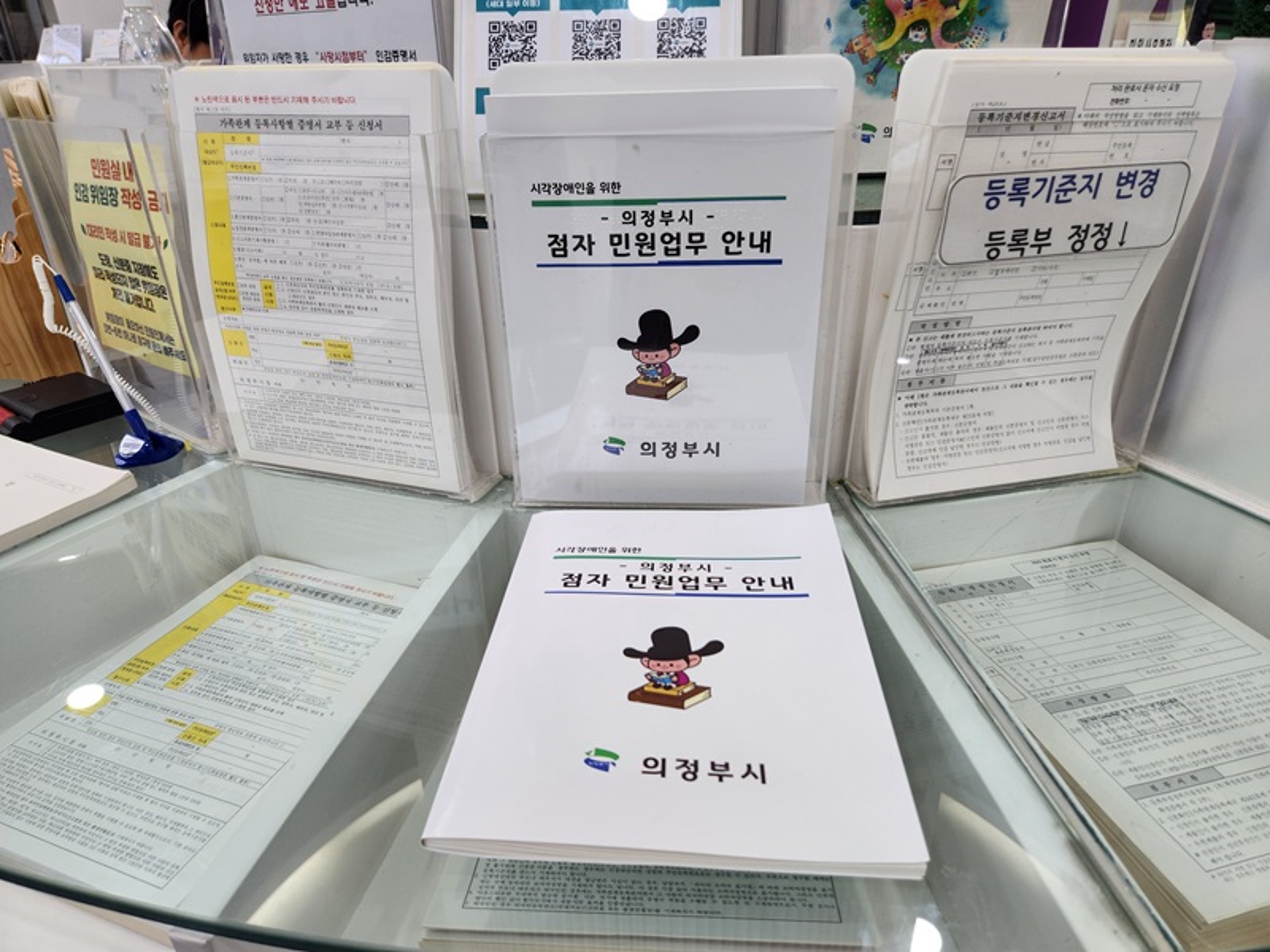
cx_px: 635
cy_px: 476
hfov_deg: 73.9
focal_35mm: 23
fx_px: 844
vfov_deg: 58.9
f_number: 1.8
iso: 80
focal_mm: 5.4
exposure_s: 1/120
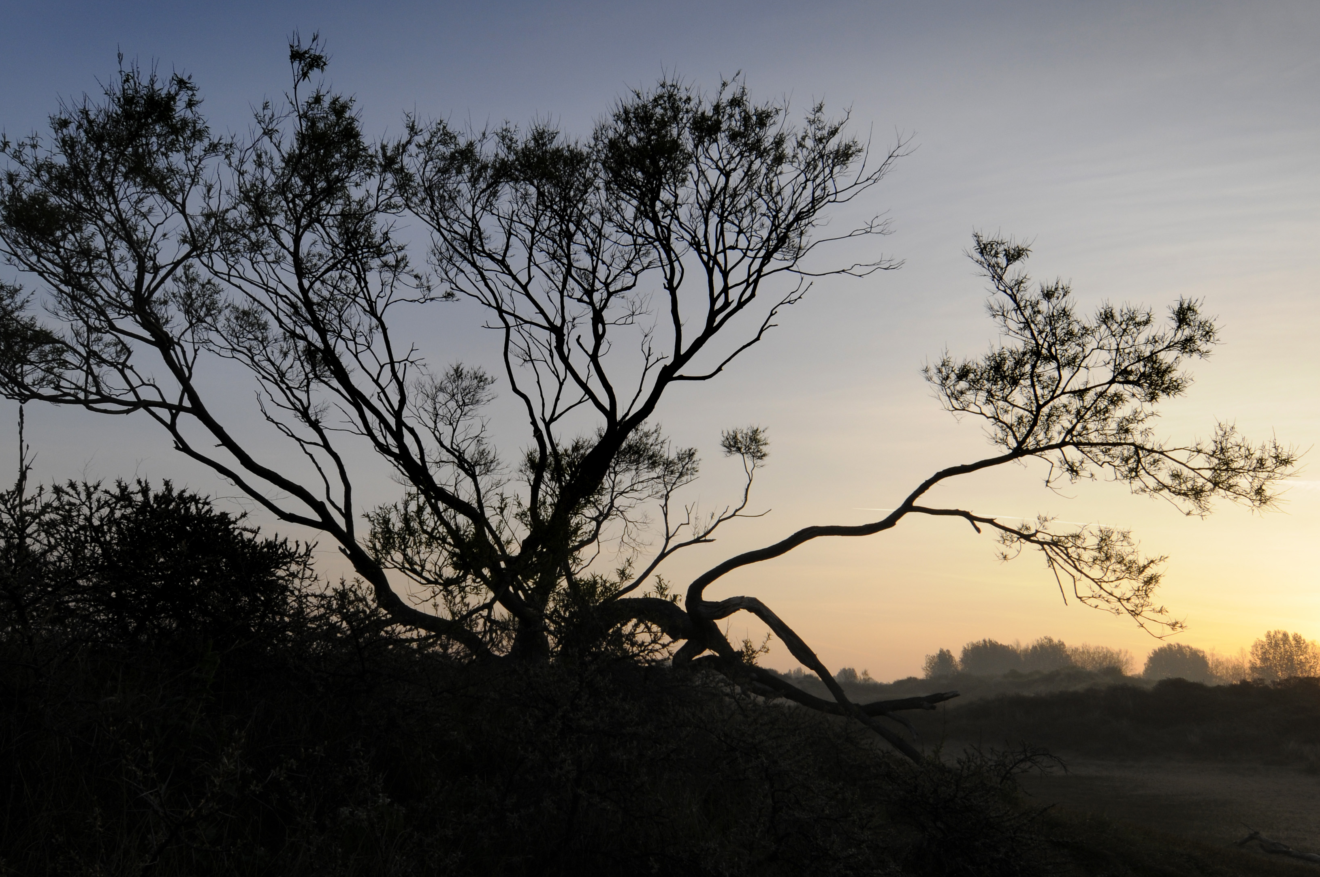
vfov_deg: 50.0
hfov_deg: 70.2
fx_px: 940
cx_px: 641
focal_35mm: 26
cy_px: 468
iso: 200
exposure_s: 1/80
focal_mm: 13
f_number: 13
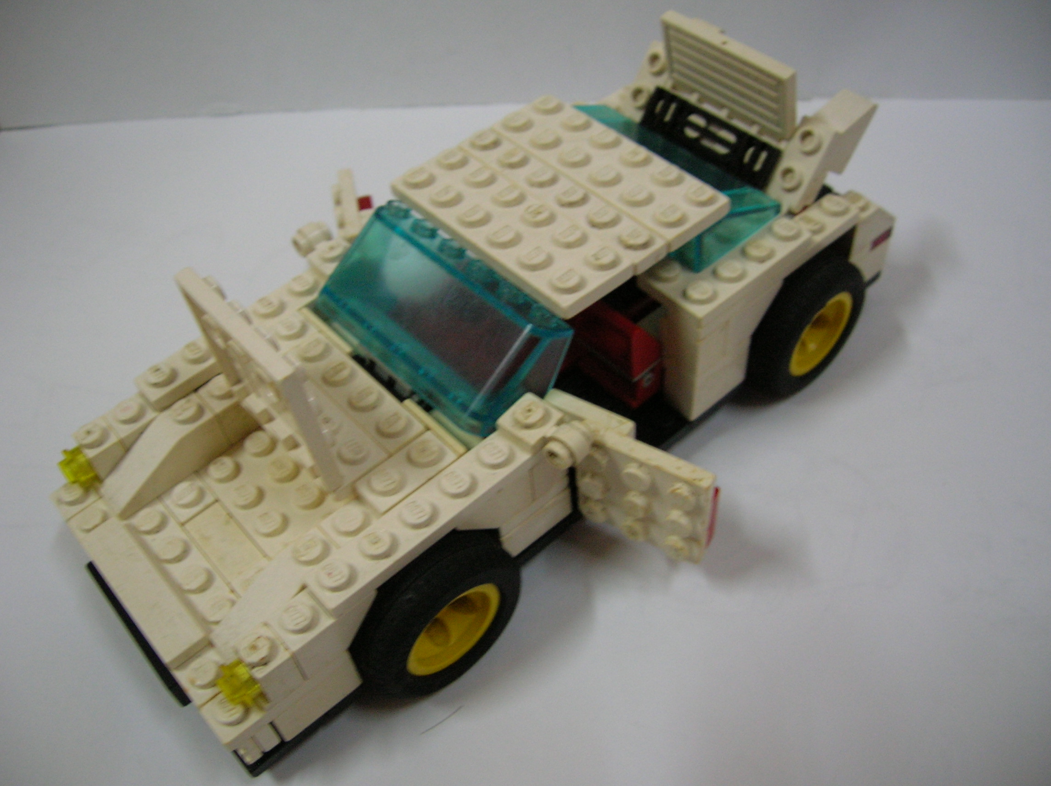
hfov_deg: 54.0
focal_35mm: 34
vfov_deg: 41.7
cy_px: 393
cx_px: 526
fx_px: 1031
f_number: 2.9
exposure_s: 1/7.5
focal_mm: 5.7
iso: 100
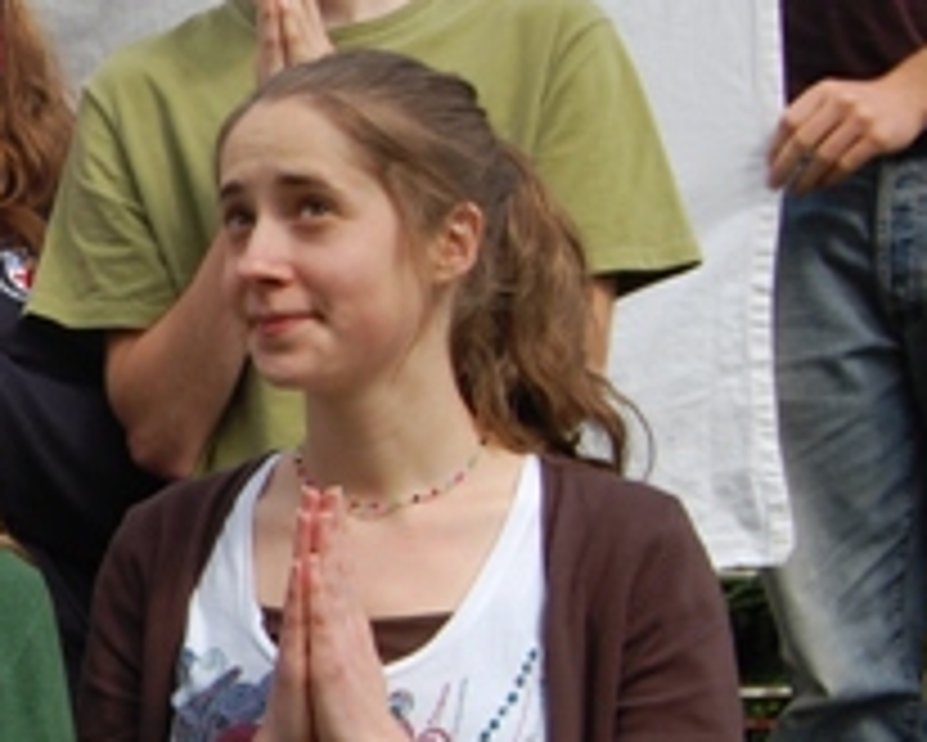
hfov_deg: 13.9
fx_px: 3596
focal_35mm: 131
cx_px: -418
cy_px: 382
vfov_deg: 11.8
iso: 200
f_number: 8
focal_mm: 30
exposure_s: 1/250
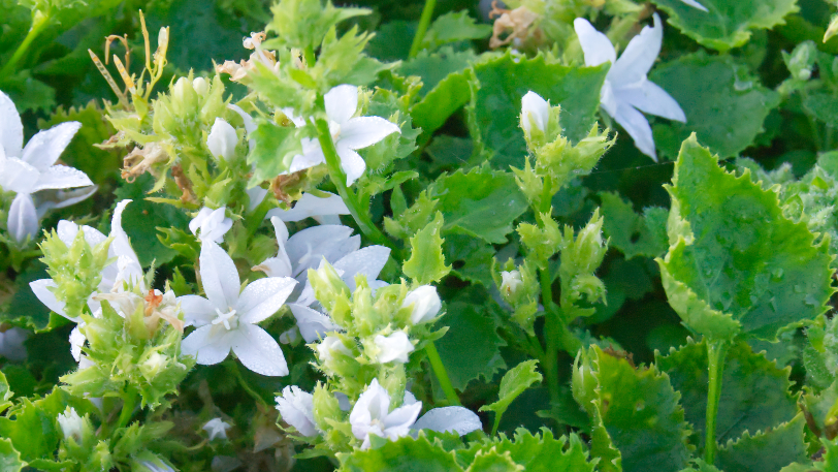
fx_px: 2840
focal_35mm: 128
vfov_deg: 9.5
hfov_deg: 16.7
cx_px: 259
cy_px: 290
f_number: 10
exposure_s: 1/200
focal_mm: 55
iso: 3200
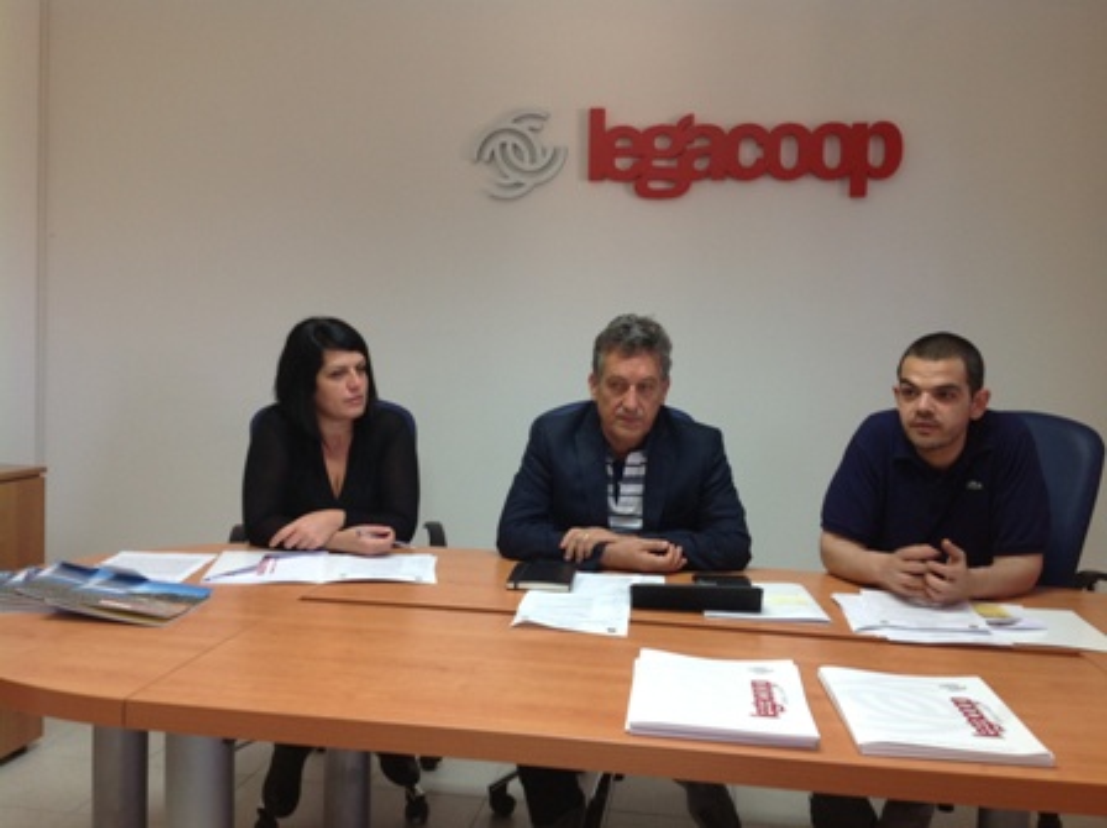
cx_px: 554
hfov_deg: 52.7
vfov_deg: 40.6
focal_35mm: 35
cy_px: 414
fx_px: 1118
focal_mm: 4.28
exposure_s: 1/33
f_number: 2.4
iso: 64
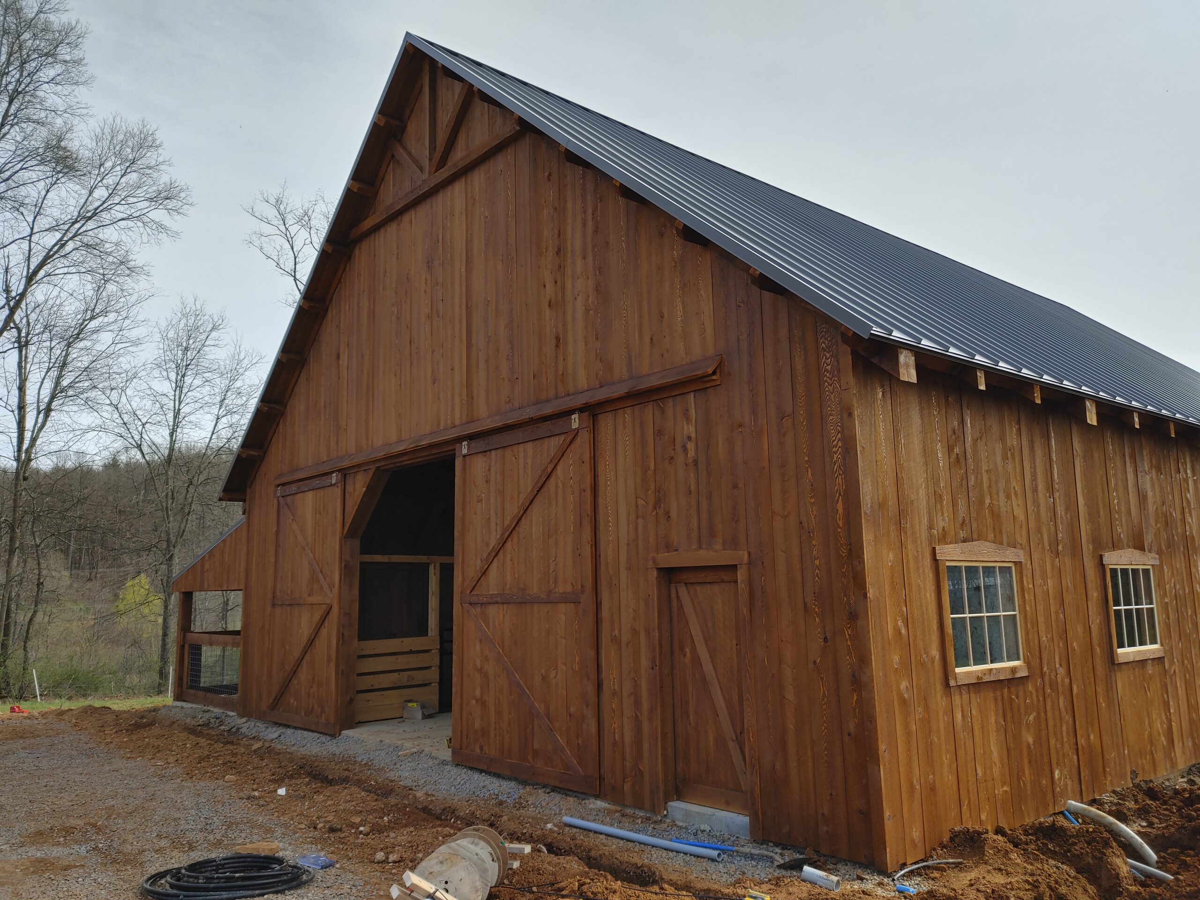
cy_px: 450
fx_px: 901
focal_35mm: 26
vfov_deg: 53.1
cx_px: 600
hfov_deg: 67.3
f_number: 1.8
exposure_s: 1/1389
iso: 50
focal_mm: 5.58
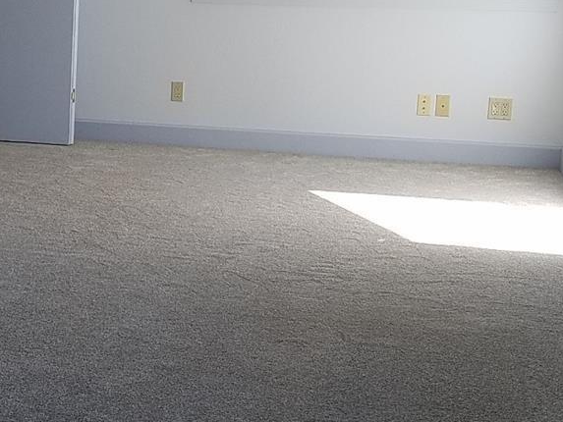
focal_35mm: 68
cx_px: 84
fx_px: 1106
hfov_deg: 27.8
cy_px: 157
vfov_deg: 21.6
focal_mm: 4.2
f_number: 1.7
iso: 50
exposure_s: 1/197
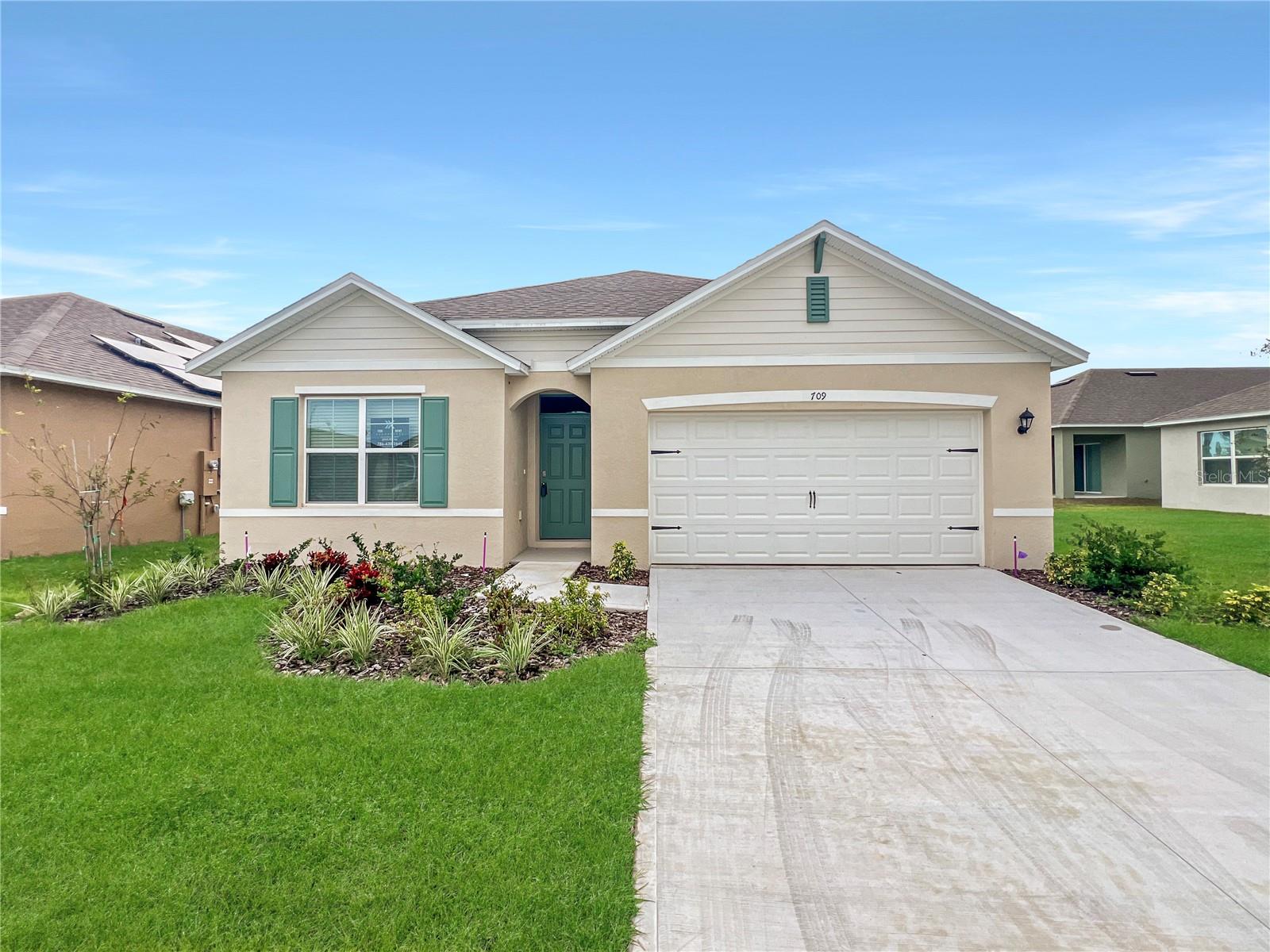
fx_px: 477
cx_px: 635
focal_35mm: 13
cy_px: 476
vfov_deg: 89.9
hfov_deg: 106.2
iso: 32
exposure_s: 1/978
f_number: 1.8
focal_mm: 1.57
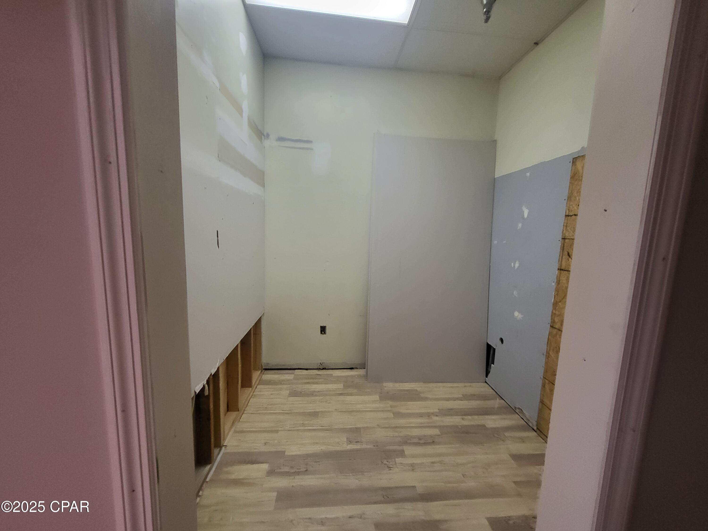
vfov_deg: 89.9
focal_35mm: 13
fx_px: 266
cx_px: 354
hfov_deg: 106.2
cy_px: 266
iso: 320
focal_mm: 1.74
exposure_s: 1/60
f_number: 2.2
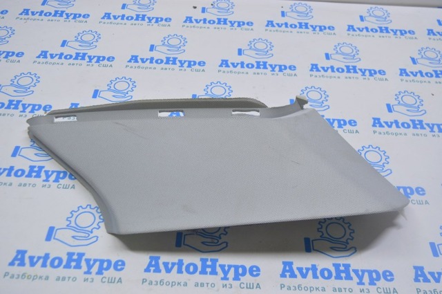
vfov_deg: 34.1
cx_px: 221
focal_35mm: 39
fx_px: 478
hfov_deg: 49.6
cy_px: 147
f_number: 5.6
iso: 400
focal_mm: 26
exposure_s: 1/30
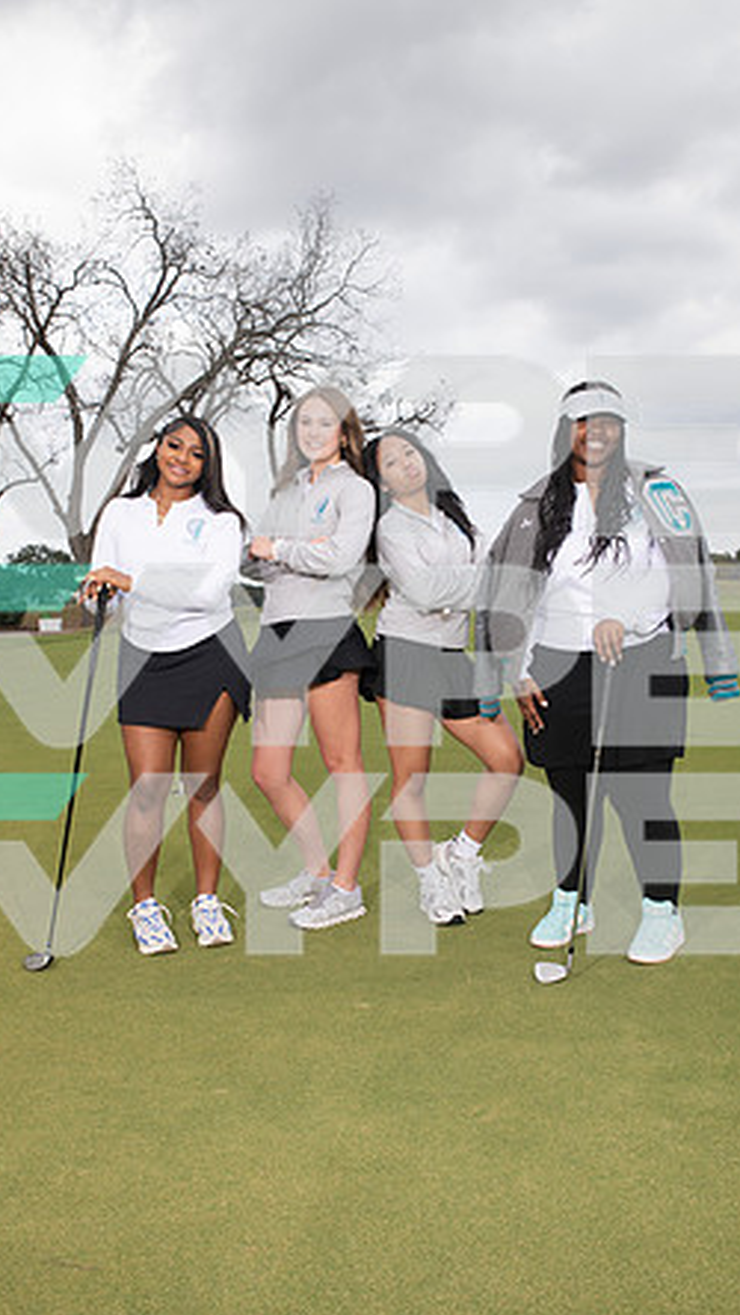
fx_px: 1185
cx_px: 352
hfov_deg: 34.7
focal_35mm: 34
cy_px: 658
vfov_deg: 58.0
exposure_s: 1/320
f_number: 6.3
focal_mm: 32
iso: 100
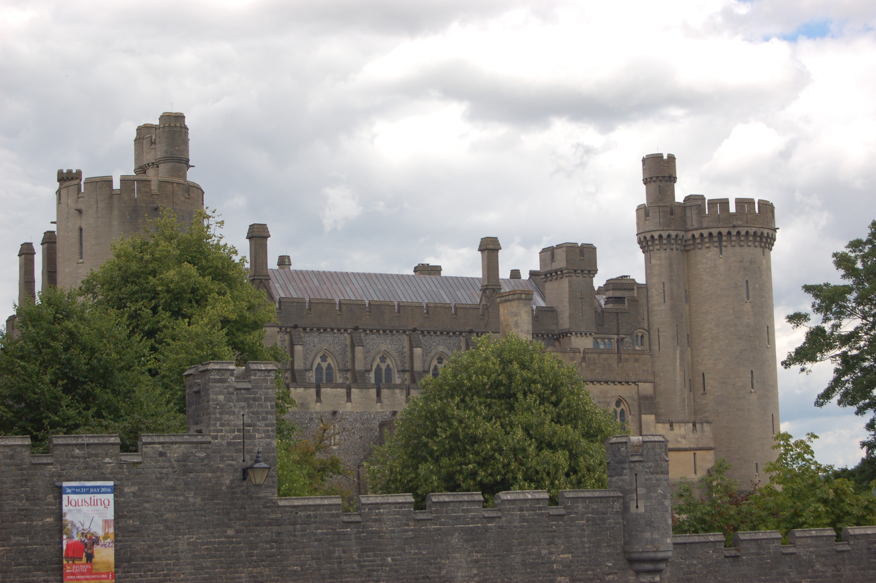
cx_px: 438
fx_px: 1750
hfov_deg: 28.1
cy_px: 292
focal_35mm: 72
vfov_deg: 18.9
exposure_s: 1/400
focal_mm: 48
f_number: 10
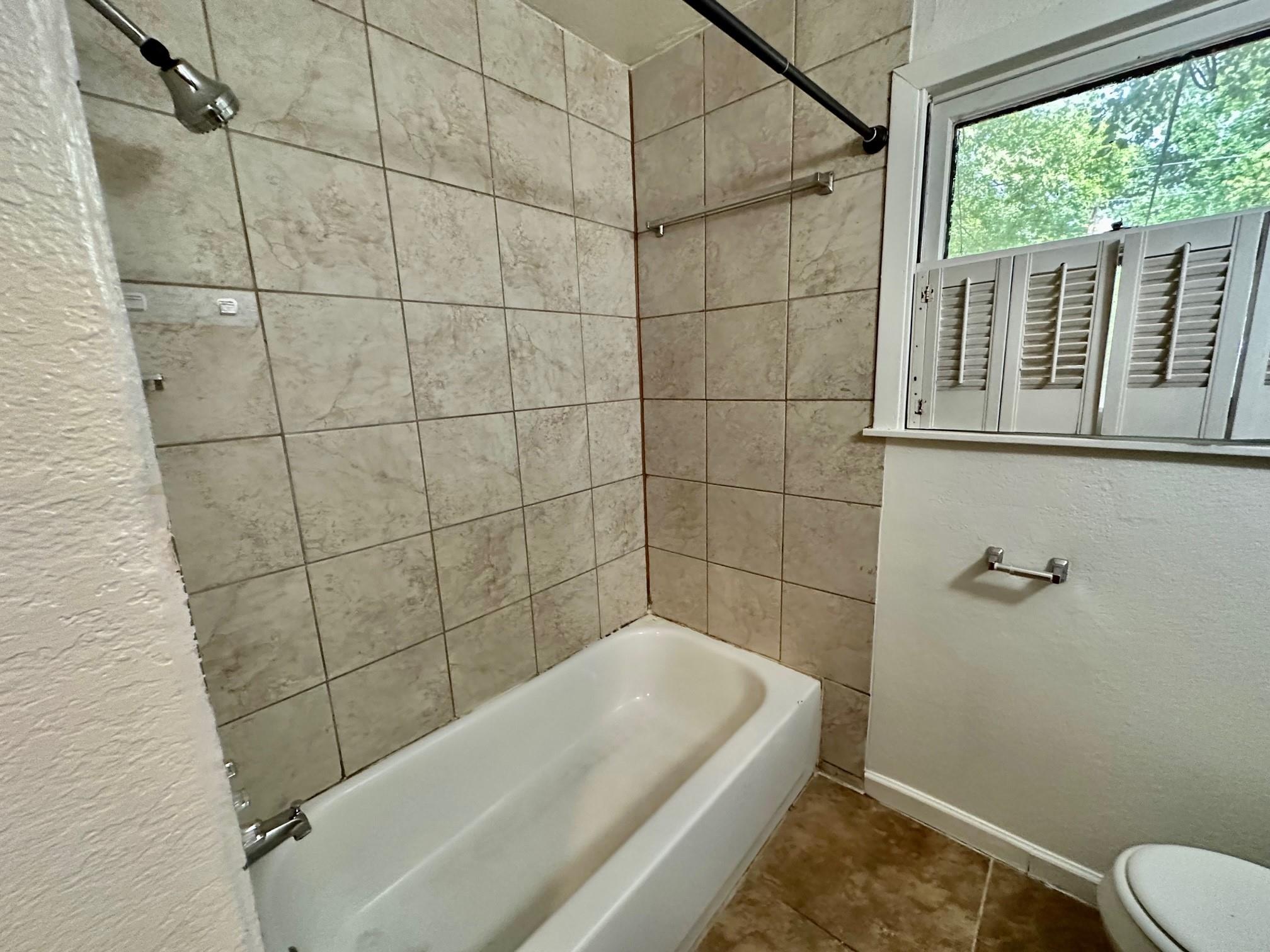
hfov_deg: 102.1
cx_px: 635
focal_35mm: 14
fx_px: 514
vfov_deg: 85.7
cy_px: 476
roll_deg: +3.0
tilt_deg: -11.2
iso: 640
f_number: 2.2
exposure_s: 1/60
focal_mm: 2.22
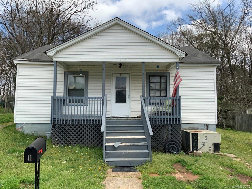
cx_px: 126
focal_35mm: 29
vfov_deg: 48.2
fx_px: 211
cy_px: 94
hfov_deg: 61.7
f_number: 1.8
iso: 16
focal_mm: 3
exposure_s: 1/1490
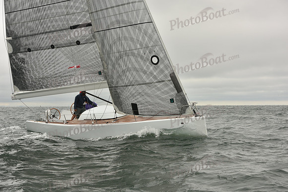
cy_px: 96
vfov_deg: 19.5
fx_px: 560
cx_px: 144
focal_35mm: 70
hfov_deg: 28.8
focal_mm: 70
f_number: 8
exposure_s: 1/800
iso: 320
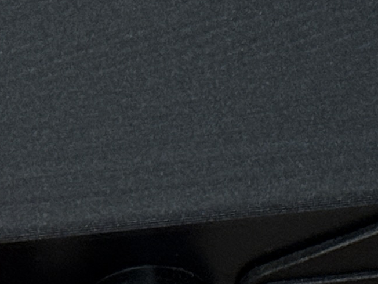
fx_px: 3243
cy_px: 323
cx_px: 530
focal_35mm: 297
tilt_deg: -49.6
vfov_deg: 5.0
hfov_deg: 6.6
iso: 250
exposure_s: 1/60
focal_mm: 6.76
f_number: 1.78
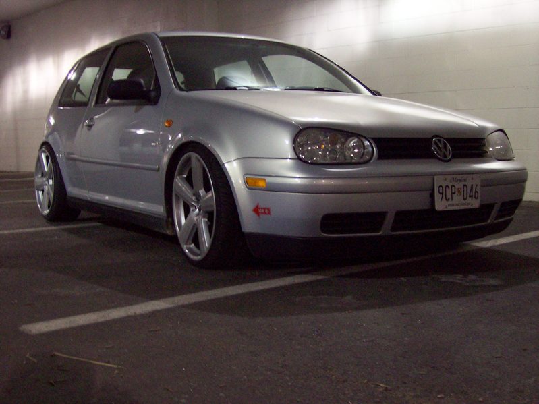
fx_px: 701
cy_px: 202
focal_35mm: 45
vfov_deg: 32.2
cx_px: 270
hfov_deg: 42.1
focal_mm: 7.6
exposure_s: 1/8
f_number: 3
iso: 160
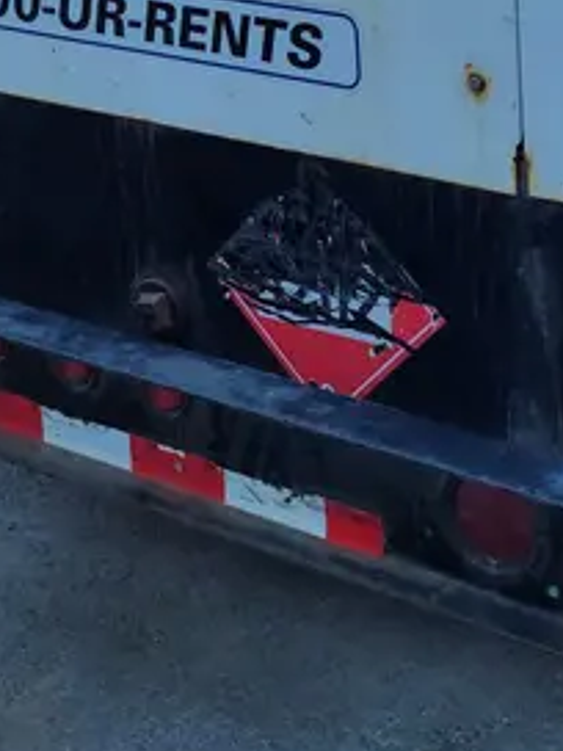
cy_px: -139
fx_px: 1518
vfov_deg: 25.1
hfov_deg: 20.3
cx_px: 580
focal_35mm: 70
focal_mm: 5.4
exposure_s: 1/752
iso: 40
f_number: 1.8
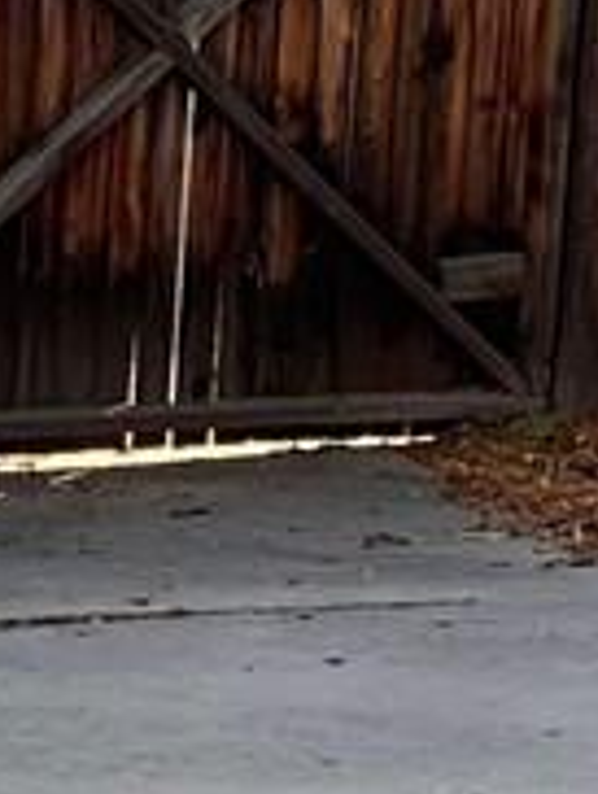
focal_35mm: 228
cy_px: 707
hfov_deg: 6.4
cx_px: -445
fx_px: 5239
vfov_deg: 8.6
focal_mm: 5.7
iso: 40
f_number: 1.5
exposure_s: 1/201
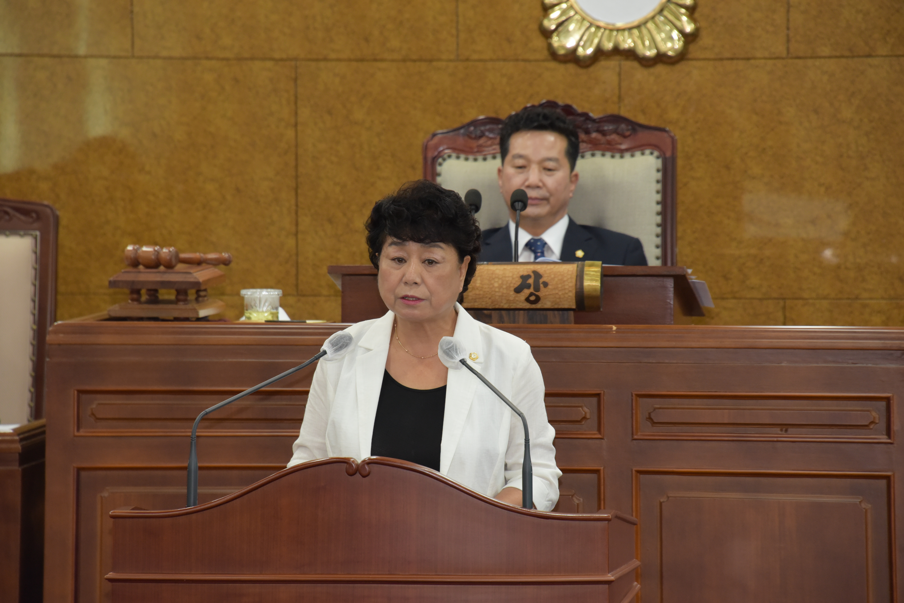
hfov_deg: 6.9
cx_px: 452
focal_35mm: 300
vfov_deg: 4.6
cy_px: 302
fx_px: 7536
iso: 2500
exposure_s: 1/200
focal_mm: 300
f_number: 8
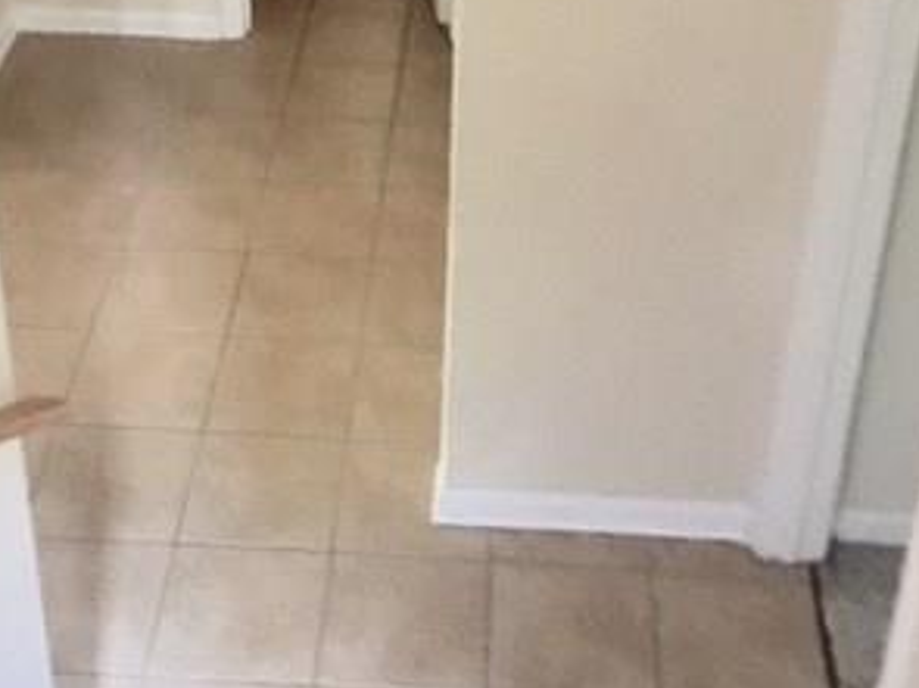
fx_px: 1672
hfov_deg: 30.7
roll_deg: +0.4
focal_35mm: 63
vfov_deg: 22.4
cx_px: 389
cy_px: 3
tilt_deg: -27.6
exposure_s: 1/4
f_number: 2.2
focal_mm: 4.15
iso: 250
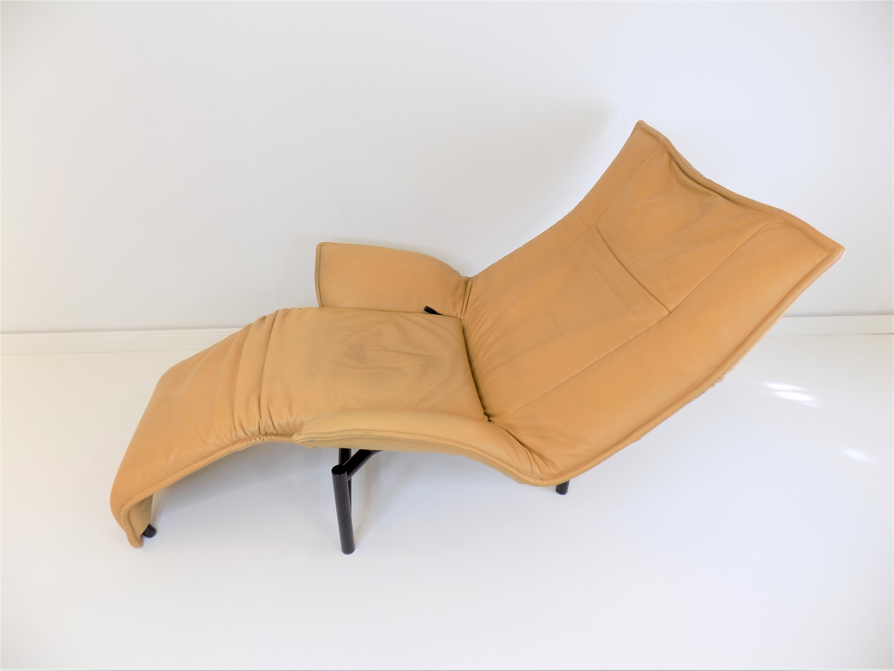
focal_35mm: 23
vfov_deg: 58.9
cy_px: 336
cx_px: 447
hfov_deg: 73.9
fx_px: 594
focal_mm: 4
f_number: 3.1
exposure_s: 1/30
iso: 80
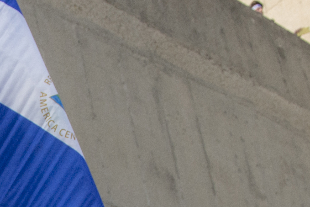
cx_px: -192
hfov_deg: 14.9
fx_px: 1077
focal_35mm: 125
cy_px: 478
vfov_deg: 9.8
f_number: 7.1
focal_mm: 27
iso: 800
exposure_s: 1/1000
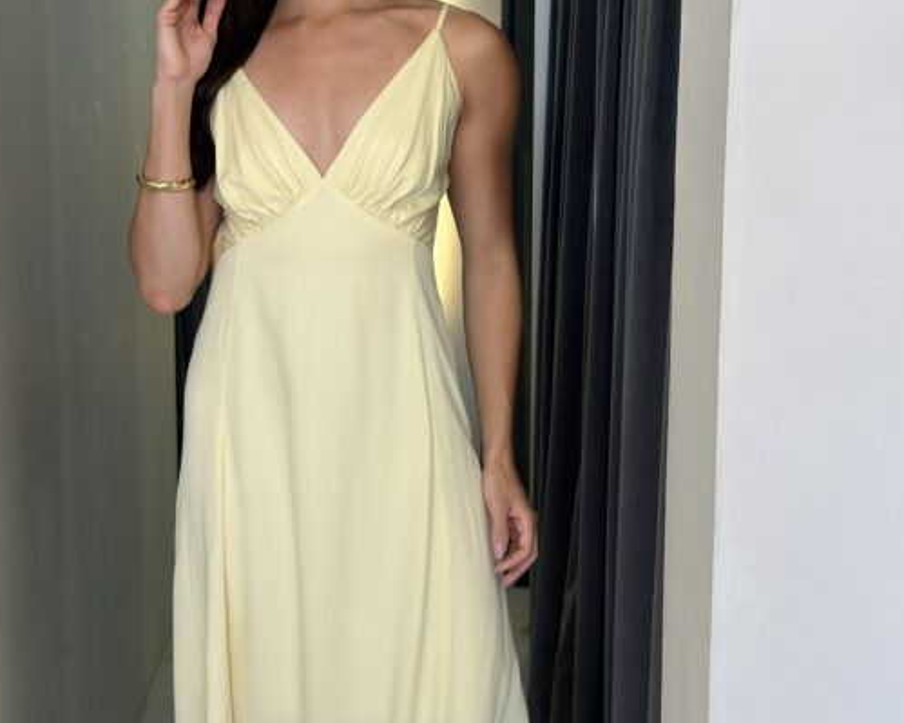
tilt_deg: -10.2
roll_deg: +1.2
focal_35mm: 56
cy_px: 467
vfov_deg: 27.0
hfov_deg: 33.4
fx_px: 1498
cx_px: 330
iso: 64
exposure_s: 1/120
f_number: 1.78
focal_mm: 6.76
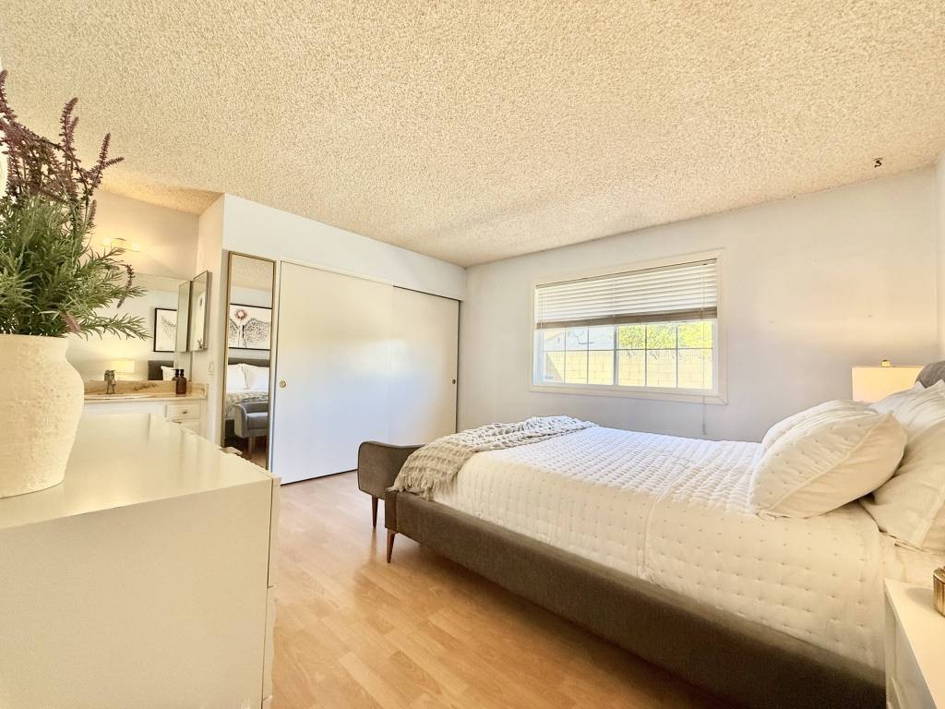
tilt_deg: +2.9
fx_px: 382
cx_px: 472
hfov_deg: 102.1
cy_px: 354
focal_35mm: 14
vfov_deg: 85.7
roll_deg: -1.1
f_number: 2.2
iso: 125
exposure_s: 1/120
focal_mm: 2.22
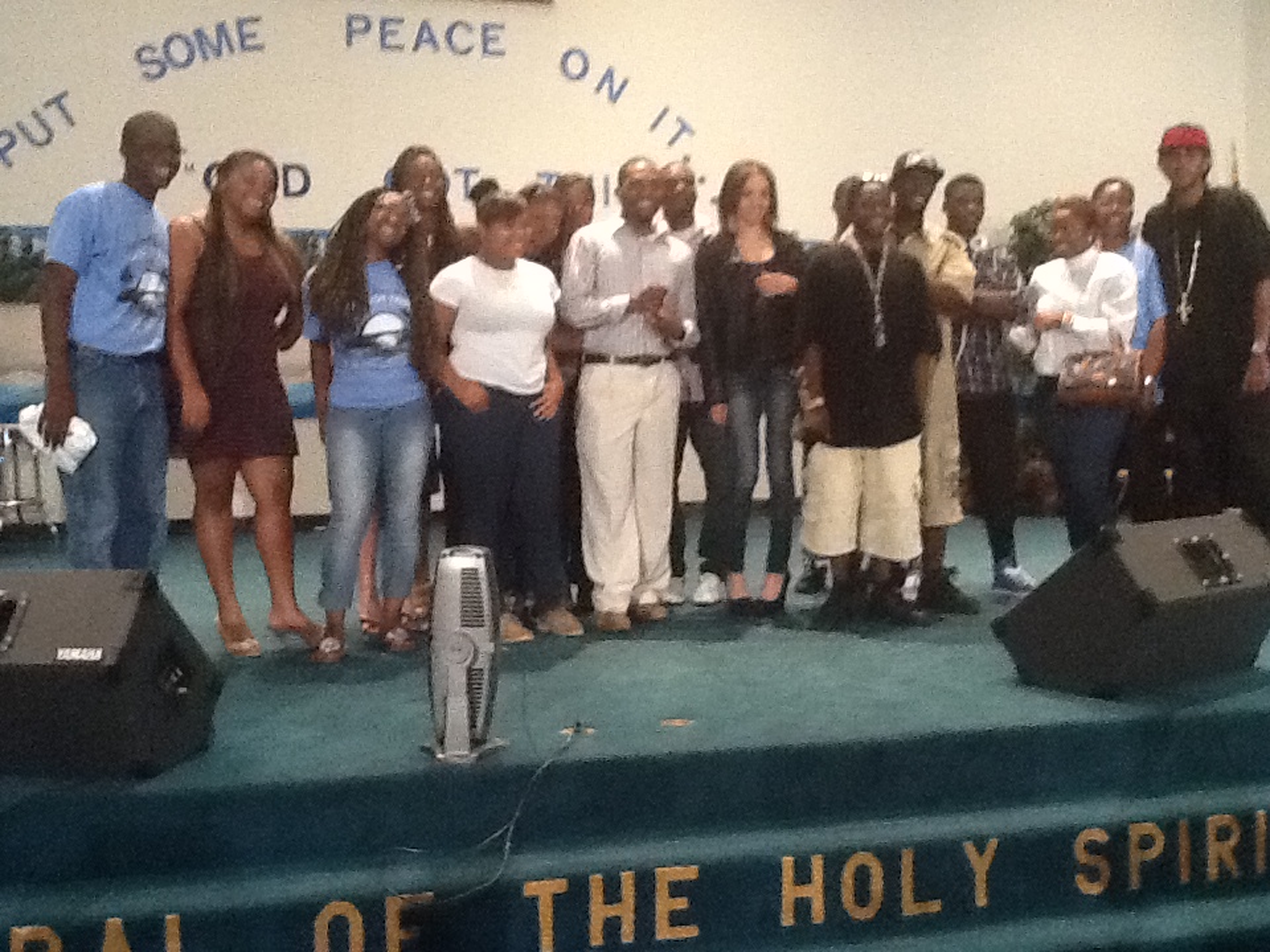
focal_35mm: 32
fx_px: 1174
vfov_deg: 44.2
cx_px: 635
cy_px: 476
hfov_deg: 56.8
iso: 500
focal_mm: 2.03
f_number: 2.4
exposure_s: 1/30
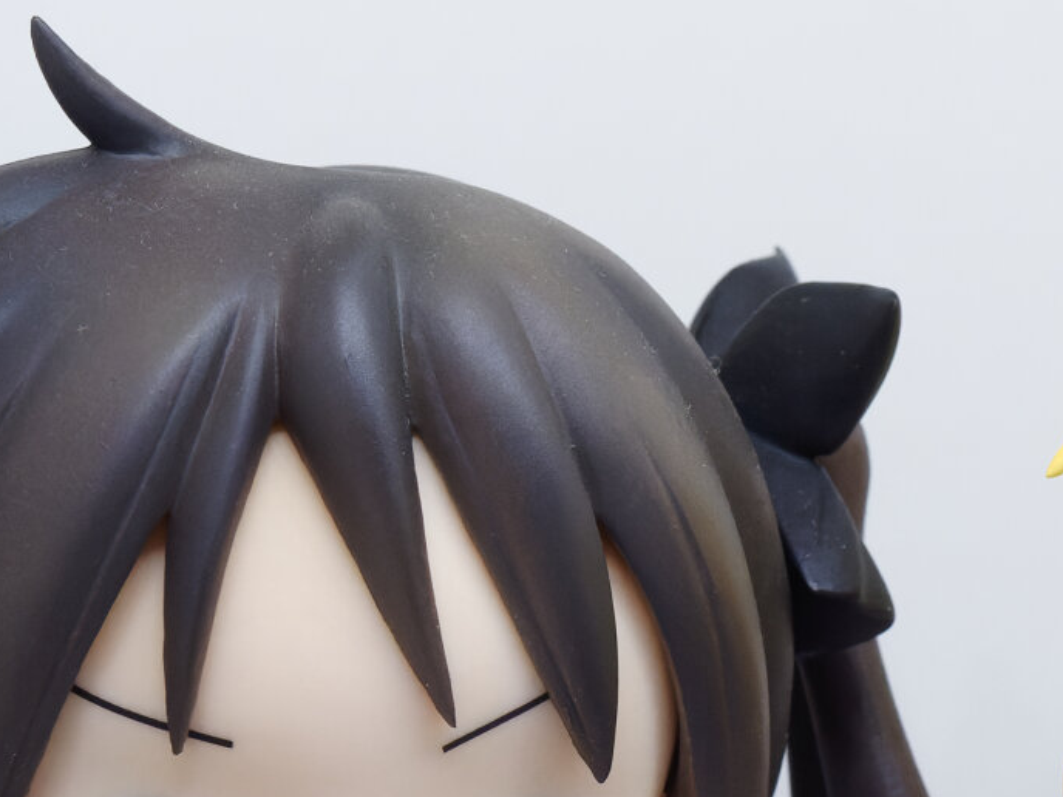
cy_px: 1073
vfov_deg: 4.1
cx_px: 1041
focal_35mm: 357
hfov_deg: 5.5
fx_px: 10963
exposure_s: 1/250
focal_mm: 60
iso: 1600
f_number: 8
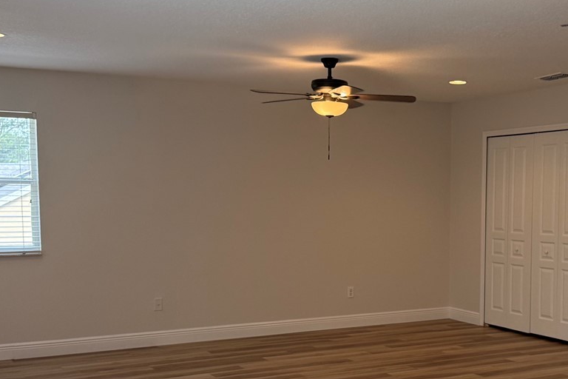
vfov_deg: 25.8
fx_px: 820
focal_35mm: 52
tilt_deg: -5.7
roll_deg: -0.4
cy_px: 269
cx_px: 408
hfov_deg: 37.5
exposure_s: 1/230
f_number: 1.78
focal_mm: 6.76
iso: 160
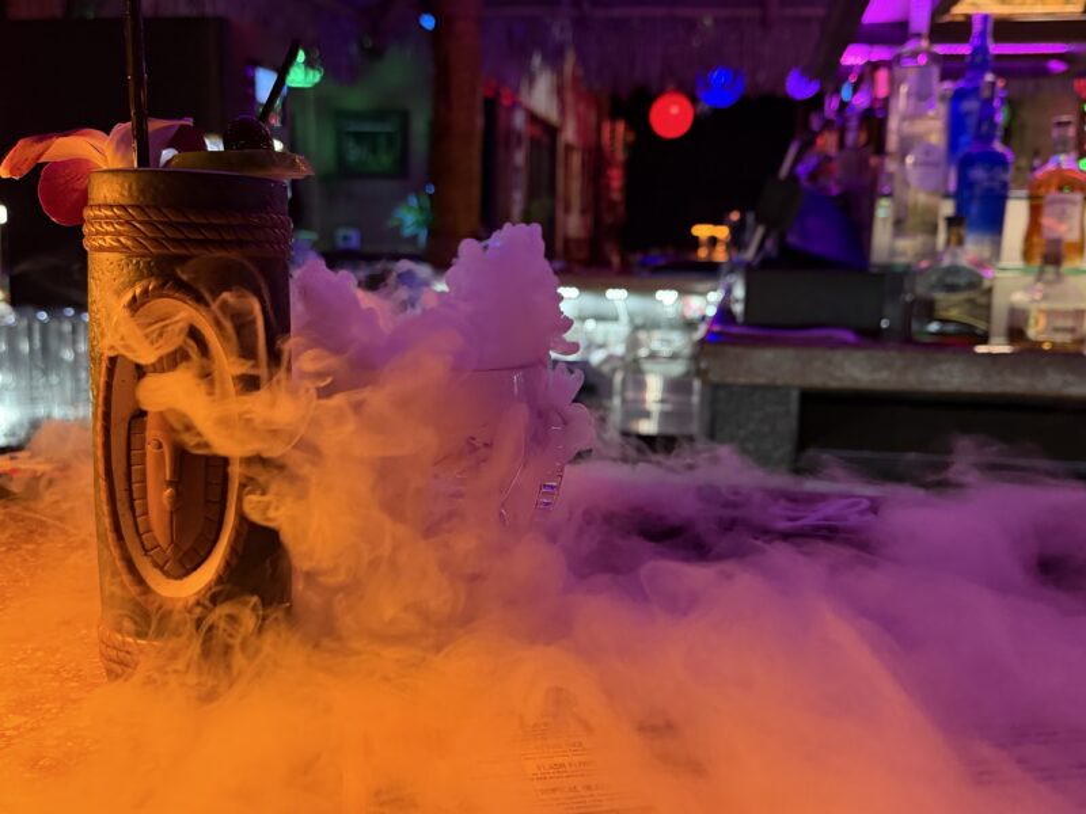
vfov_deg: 56.8
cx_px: 543
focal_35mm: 24
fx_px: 753
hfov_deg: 71.6
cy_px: 407
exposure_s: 1/40
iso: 800
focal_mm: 6.76
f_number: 1.78
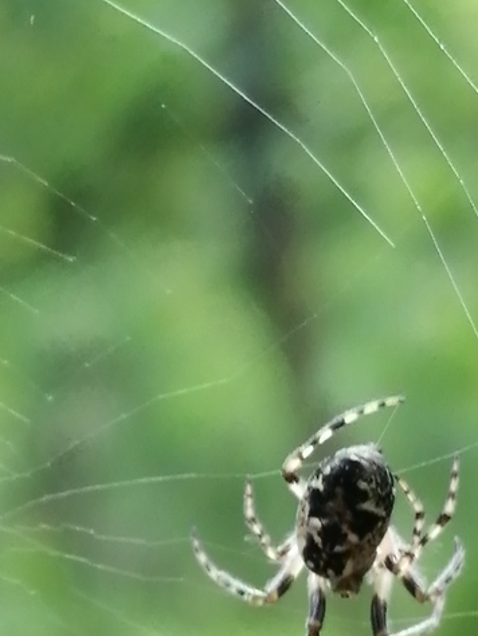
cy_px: 357
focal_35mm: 139
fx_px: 2557
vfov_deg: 14.2
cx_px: 286
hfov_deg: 10.7
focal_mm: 3.46
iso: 100
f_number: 1.8
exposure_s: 1/60
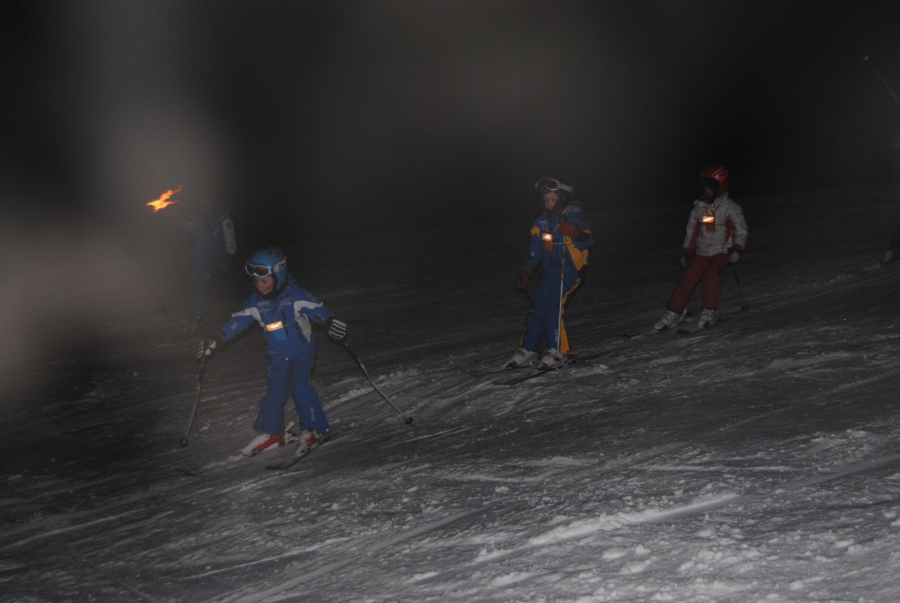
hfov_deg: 35.0
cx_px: 450
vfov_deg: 23.8
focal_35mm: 57
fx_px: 1427
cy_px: 302
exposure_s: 1/60
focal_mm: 38
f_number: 4.8
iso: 200
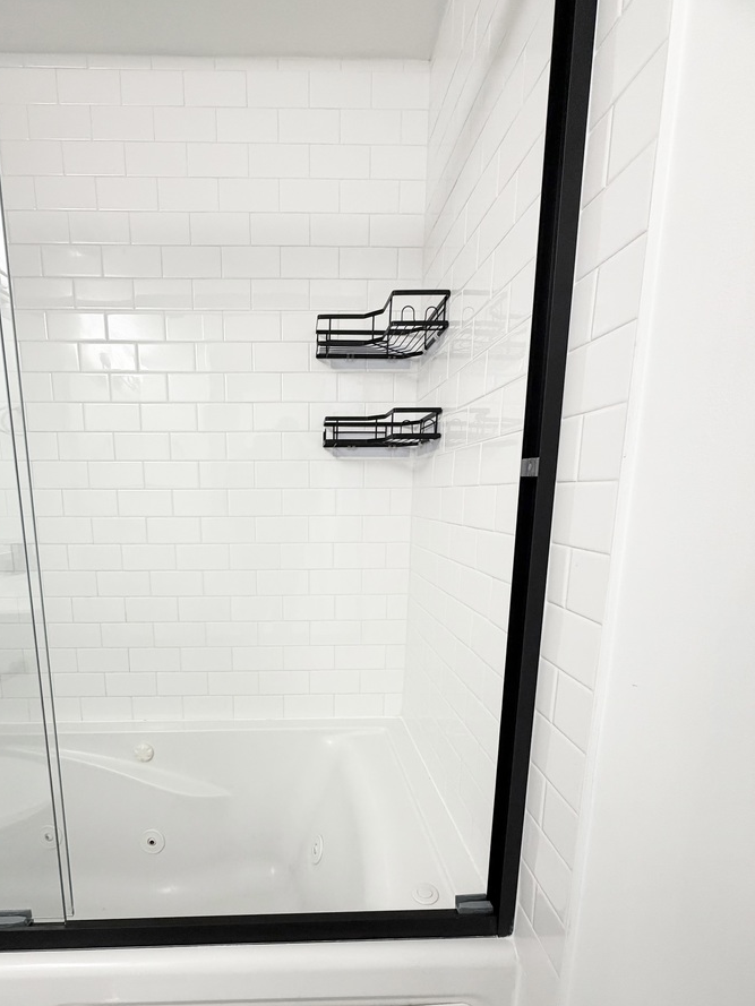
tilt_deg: -10.3
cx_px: 299
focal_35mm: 17
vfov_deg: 90.2
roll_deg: +0.6
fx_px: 494
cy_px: 586
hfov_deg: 73.9
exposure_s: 1/60
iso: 250
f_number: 2.2
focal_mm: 2.22
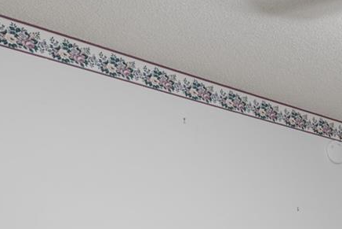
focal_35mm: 66
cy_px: 324
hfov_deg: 24.1
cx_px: 511
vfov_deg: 18.7
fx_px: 627
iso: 320
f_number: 8
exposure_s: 1/2
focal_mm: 12
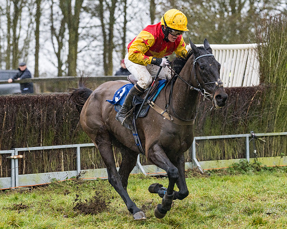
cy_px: 107
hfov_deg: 11.1
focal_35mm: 174
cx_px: 123
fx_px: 1477
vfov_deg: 8.9
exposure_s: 1/1250
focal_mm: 135
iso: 1600
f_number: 4
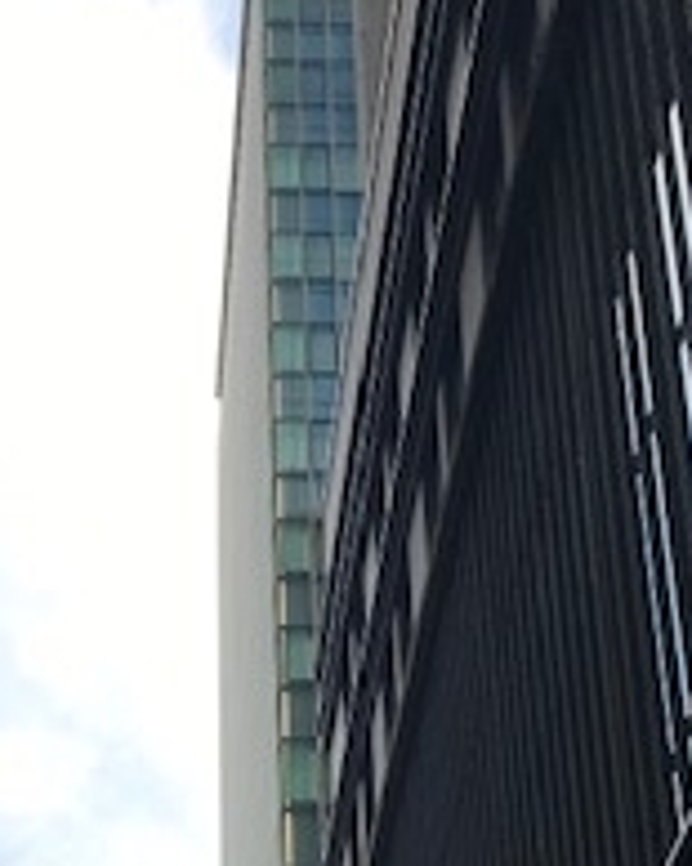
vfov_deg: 21.1
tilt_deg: +30.4
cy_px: 661
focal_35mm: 90
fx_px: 2306
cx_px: 179
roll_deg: +0.4
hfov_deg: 17.0
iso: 20
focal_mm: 3.99
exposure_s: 1/471
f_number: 1.8
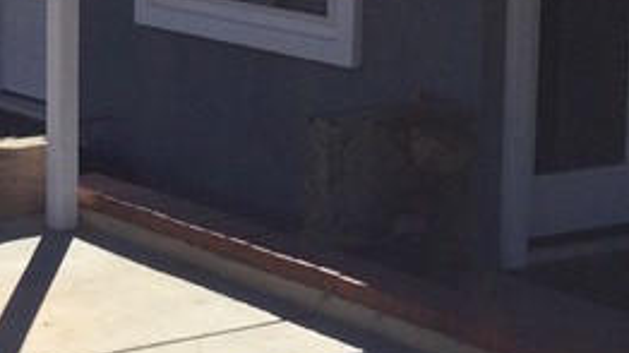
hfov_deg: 15.7
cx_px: -98
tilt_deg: -10.0
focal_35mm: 132
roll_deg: -0.5
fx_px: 2200
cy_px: 41
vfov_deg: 9.1
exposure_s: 1/2037
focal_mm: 3.3
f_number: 2.4
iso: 25
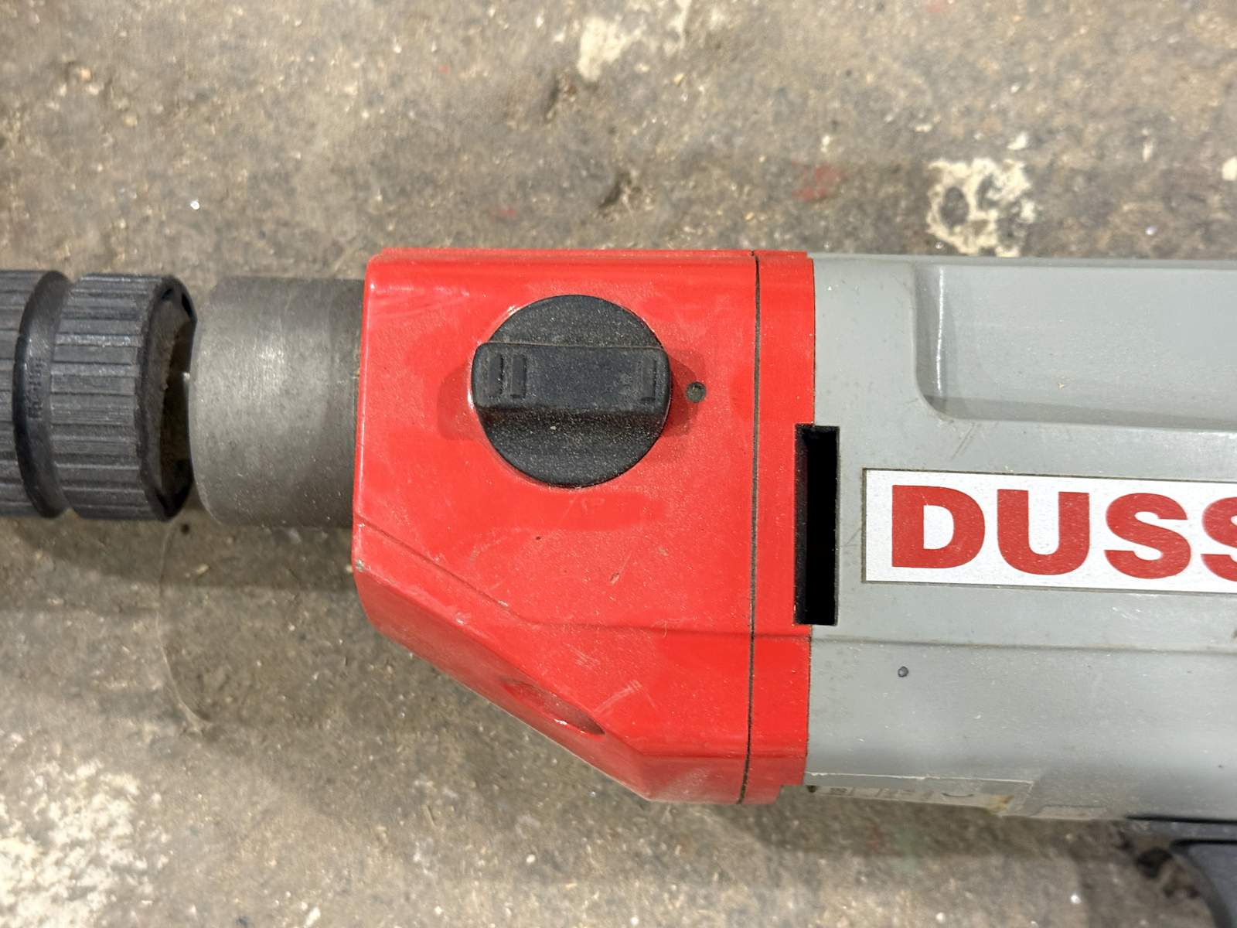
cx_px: 618
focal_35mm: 48
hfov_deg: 39.7
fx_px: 1715
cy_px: 464
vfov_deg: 30.3
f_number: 1.78
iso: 200
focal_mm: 6.76
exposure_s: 1/60
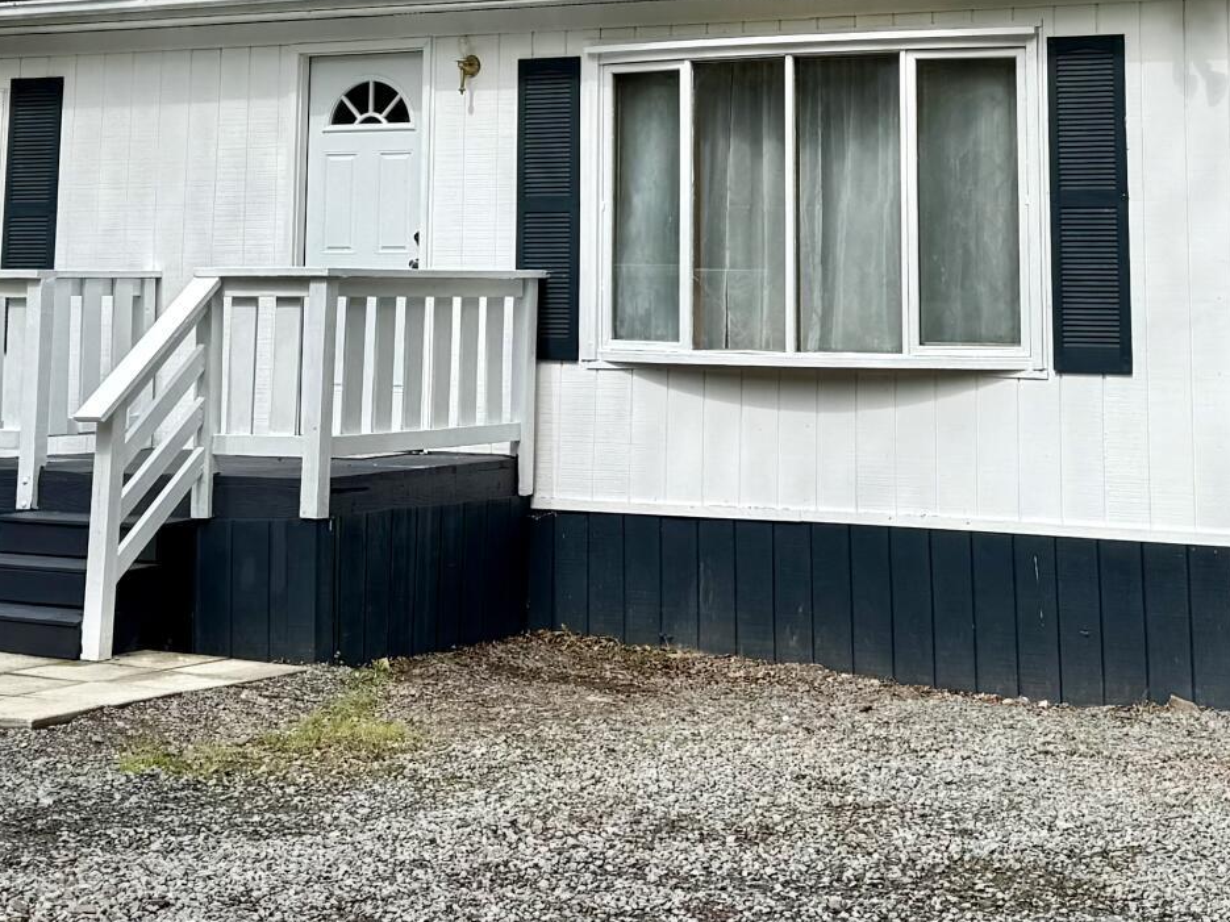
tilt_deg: +8.2
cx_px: 704
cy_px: -87
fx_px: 2736
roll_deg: -0.3
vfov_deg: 18.4
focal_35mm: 77
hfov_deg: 25.3
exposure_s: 1/2445
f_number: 1.78
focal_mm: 6.76
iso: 80
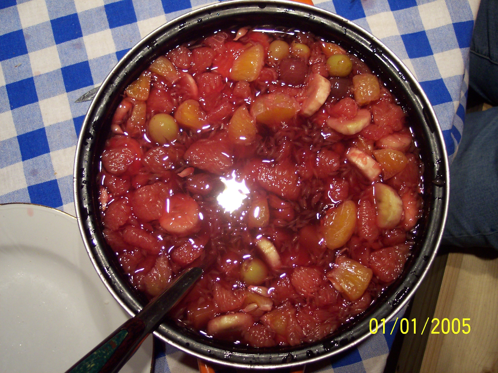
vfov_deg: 37.7
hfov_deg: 49.0
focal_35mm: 38
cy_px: 186
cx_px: 249
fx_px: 547
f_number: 2.8
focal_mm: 8
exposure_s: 1/20
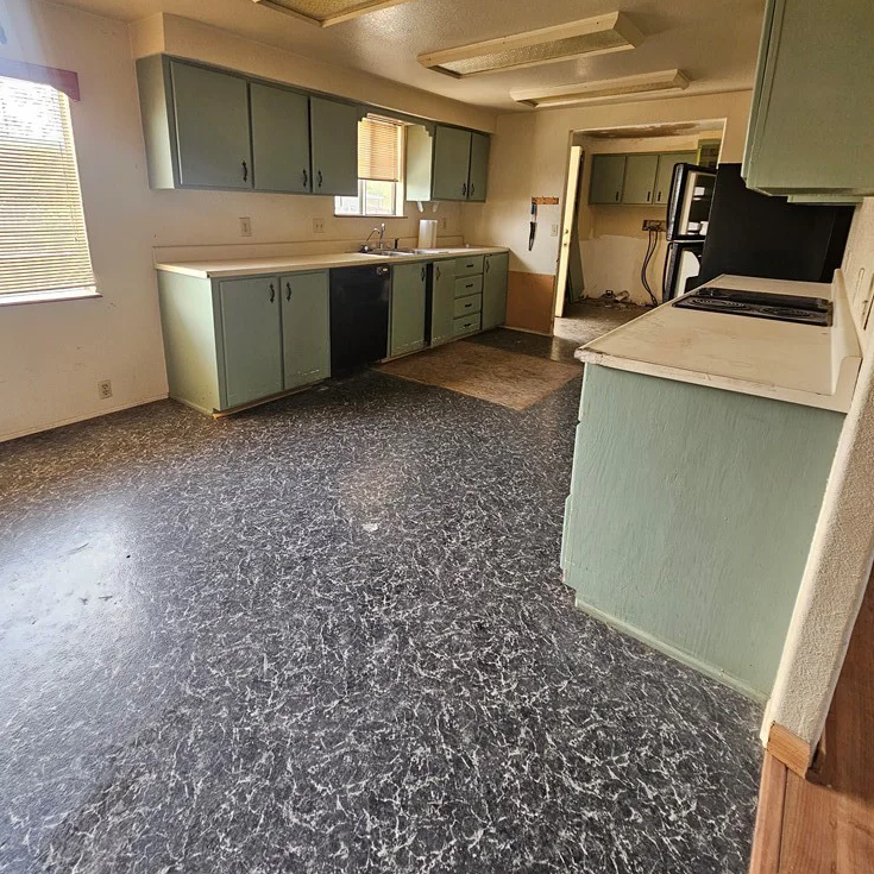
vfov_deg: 86.0
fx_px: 457
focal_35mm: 16
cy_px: 335
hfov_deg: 87.4
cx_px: 427
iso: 200
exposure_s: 1/60
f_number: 2.2
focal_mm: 2.2
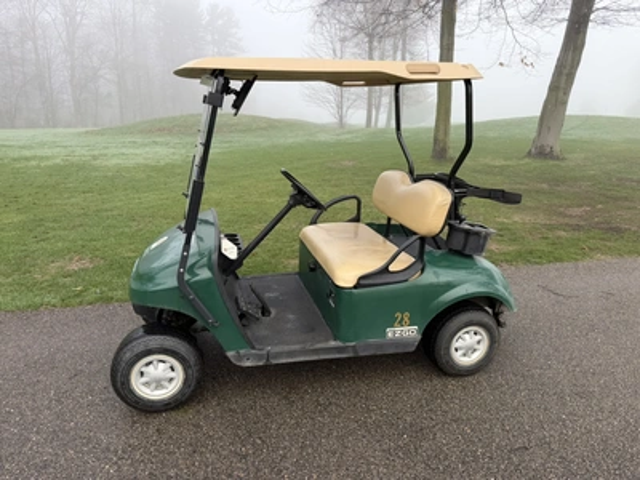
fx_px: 444
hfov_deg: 71.6
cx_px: 320
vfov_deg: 56.8
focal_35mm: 24
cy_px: 240
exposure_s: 1/593
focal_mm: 6.76
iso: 80
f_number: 1.78
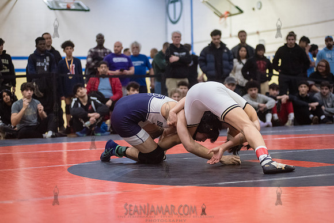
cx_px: 167
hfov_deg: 25.4
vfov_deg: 17.1
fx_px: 742
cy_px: 112
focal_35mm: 80
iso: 8000
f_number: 3.2
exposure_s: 1/500
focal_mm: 80
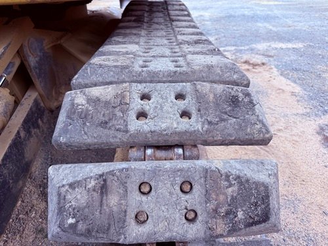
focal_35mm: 24
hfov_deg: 71.6
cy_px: 123
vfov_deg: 56.8
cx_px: 164
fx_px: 227
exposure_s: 1/428
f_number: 1.78
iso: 80
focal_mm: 6.76
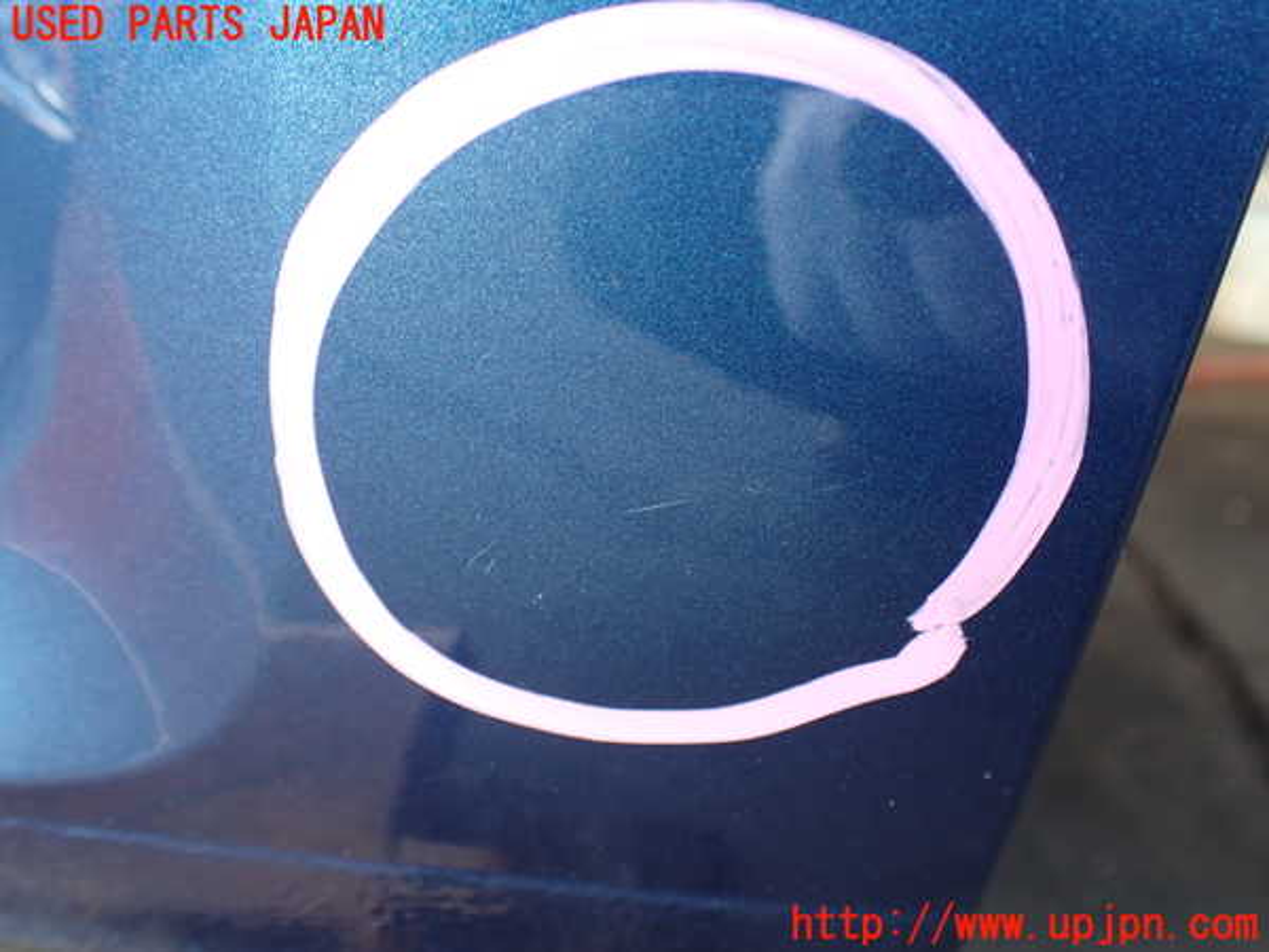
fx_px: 1173
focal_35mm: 32
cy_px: 476
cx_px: 634
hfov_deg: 56.8
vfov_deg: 44.2
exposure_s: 1/50
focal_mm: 5.79
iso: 200
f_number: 2.4
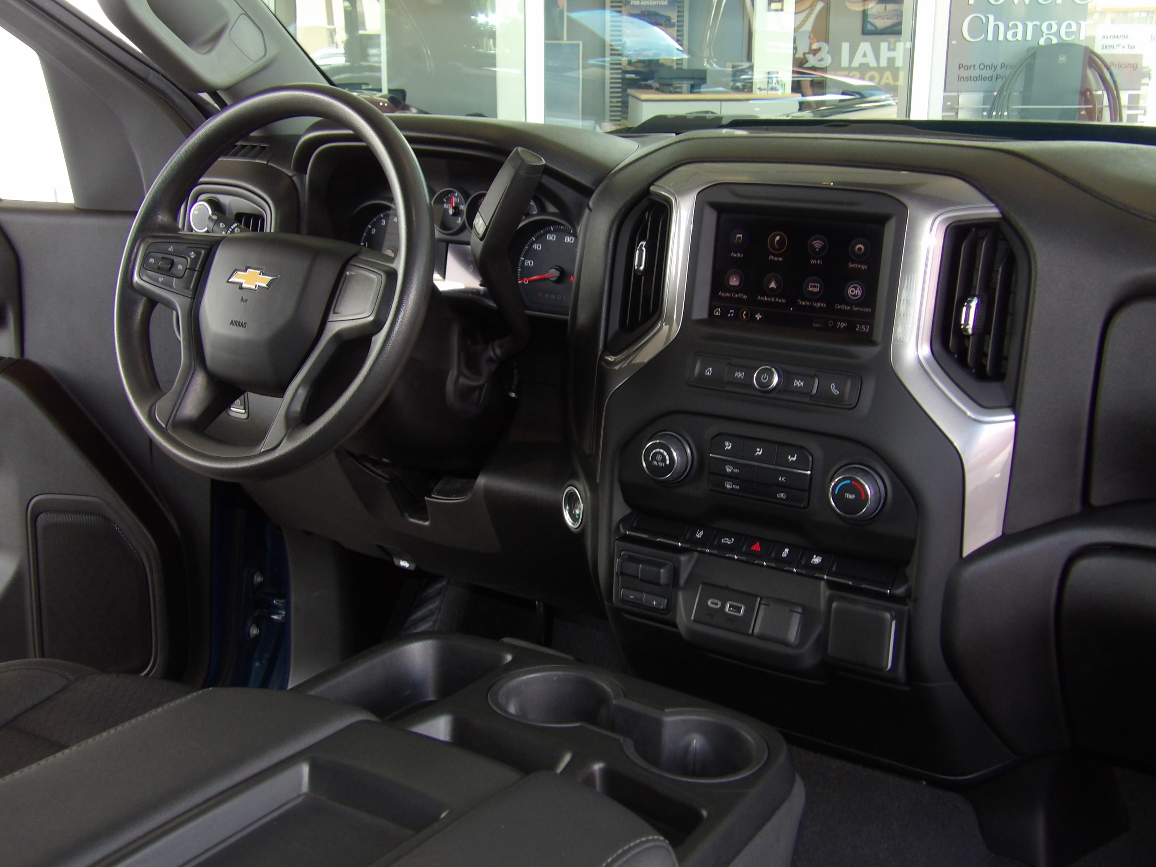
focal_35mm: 39
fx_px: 1302
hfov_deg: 47.9
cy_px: 434
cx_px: 578
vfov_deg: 36.8
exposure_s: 1/30
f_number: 3.7
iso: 200
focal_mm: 7
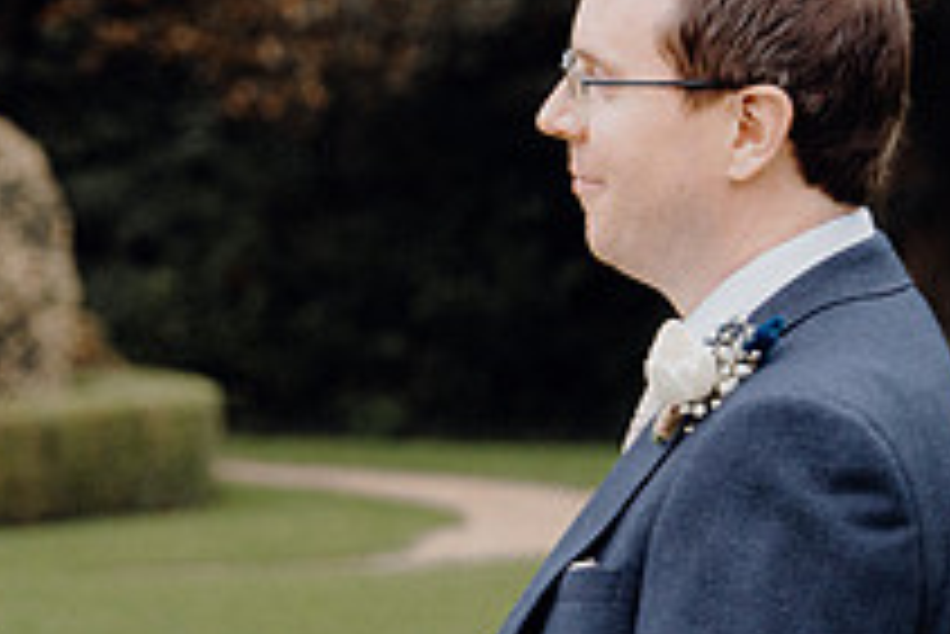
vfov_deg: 7.1
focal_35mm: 192
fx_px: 5070
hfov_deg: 10.7
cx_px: 158
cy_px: 596
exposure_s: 1/160
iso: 1000
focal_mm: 70
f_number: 3.5
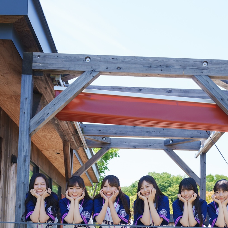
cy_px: 206
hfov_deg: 29.5
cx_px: 140
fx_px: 432
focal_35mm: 58
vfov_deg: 28.4
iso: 400
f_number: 5.6
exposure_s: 1/640
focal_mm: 37
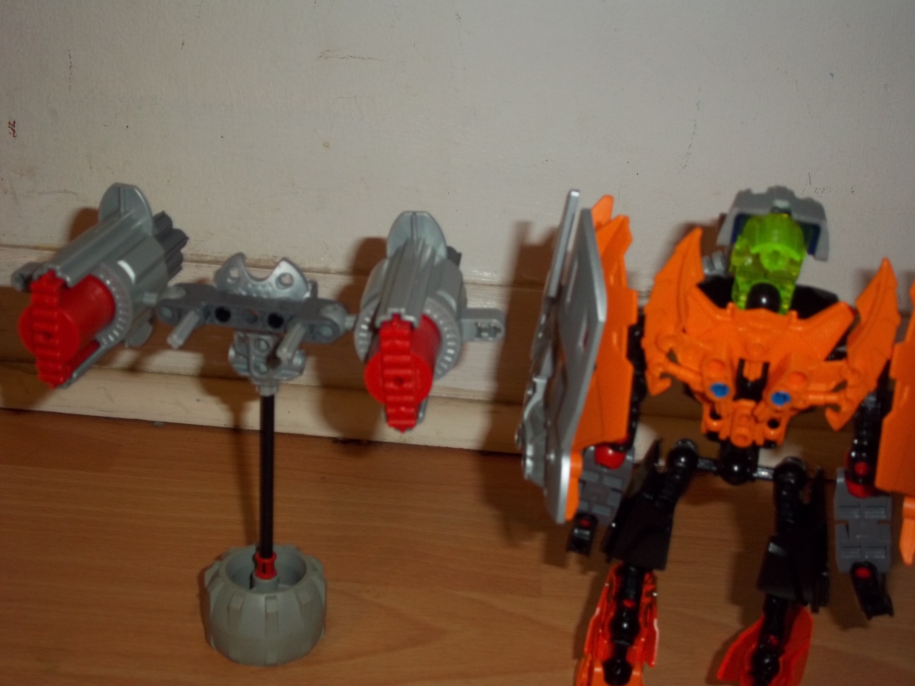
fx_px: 1216
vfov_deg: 31.5
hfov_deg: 41.2
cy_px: 343
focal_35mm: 46
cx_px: 458
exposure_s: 1/40
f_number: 3.5
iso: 160
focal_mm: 8.2
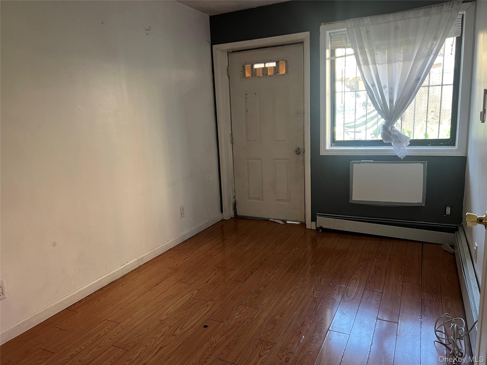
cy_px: 182
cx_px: 244
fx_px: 366
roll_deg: +2.9
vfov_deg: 53.1
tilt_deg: -11.8
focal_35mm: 26
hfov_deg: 67.3
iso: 200
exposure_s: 1/60
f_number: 1.5
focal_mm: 5.7
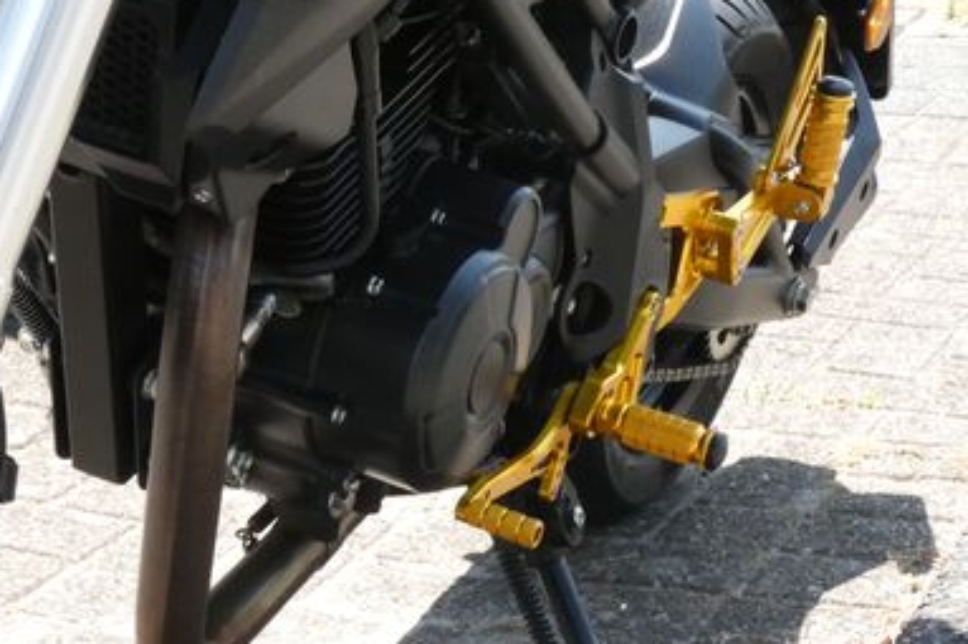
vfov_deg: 17.0
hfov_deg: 25.1
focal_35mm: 80
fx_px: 2150
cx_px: 245
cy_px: 187
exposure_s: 1/1000
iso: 800
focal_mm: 8.2
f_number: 5
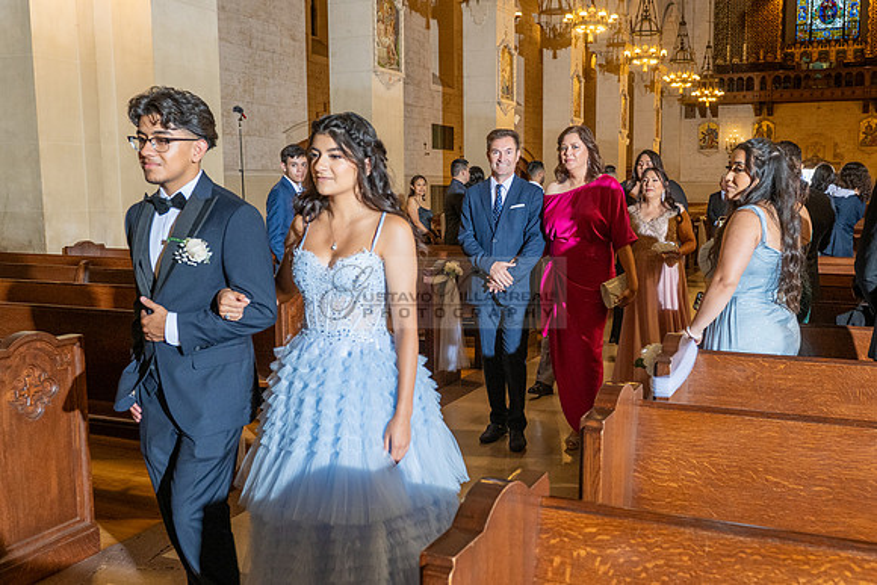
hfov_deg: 54.4
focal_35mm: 35
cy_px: 301
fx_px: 847
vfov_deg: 38.1
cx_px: 516
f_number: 4.5
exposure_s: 1/160
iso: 1000
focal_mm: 24
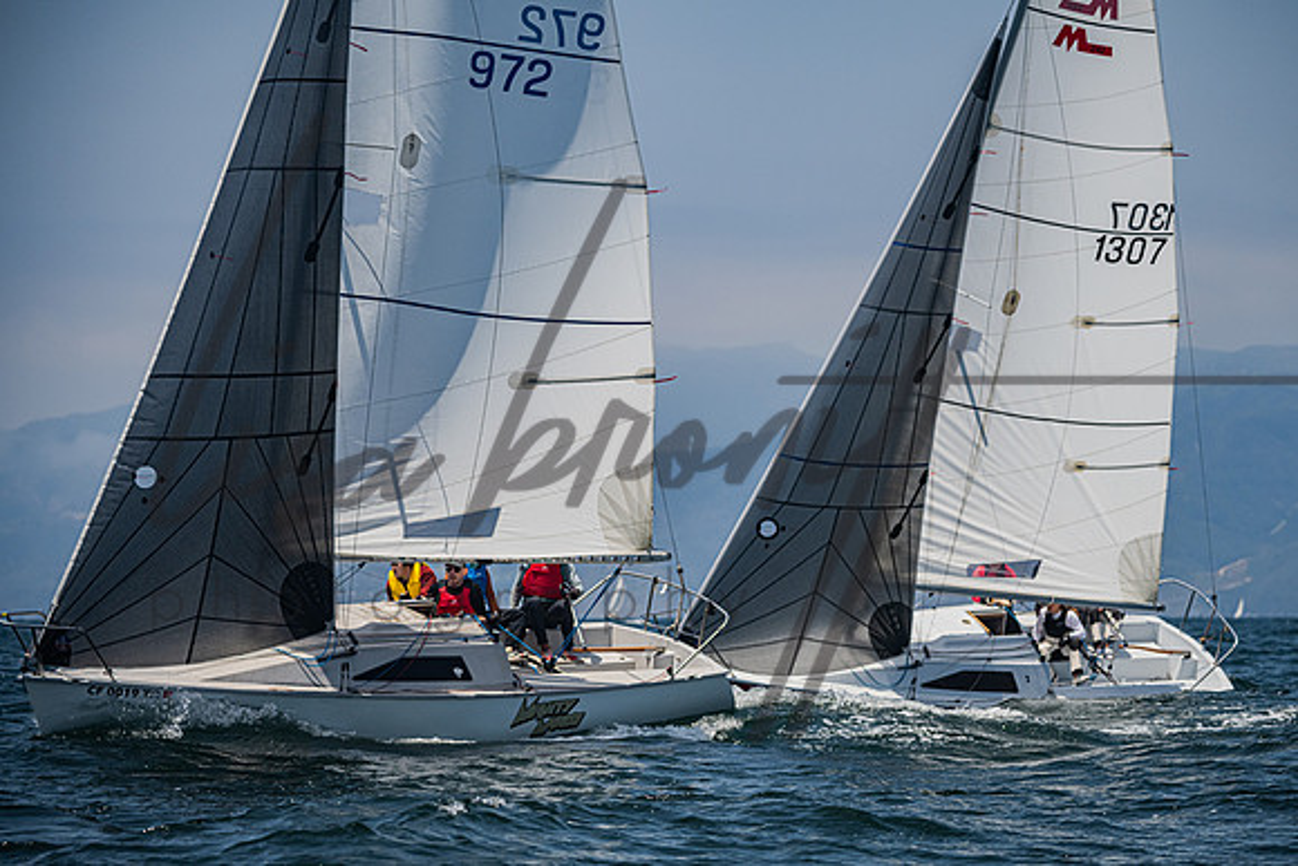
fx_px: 6812
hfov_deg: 10.9
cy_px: 479
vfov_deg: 7.3
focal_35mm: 189
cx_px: 720
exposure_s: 1/6400
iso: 400
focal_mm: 170
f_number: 5
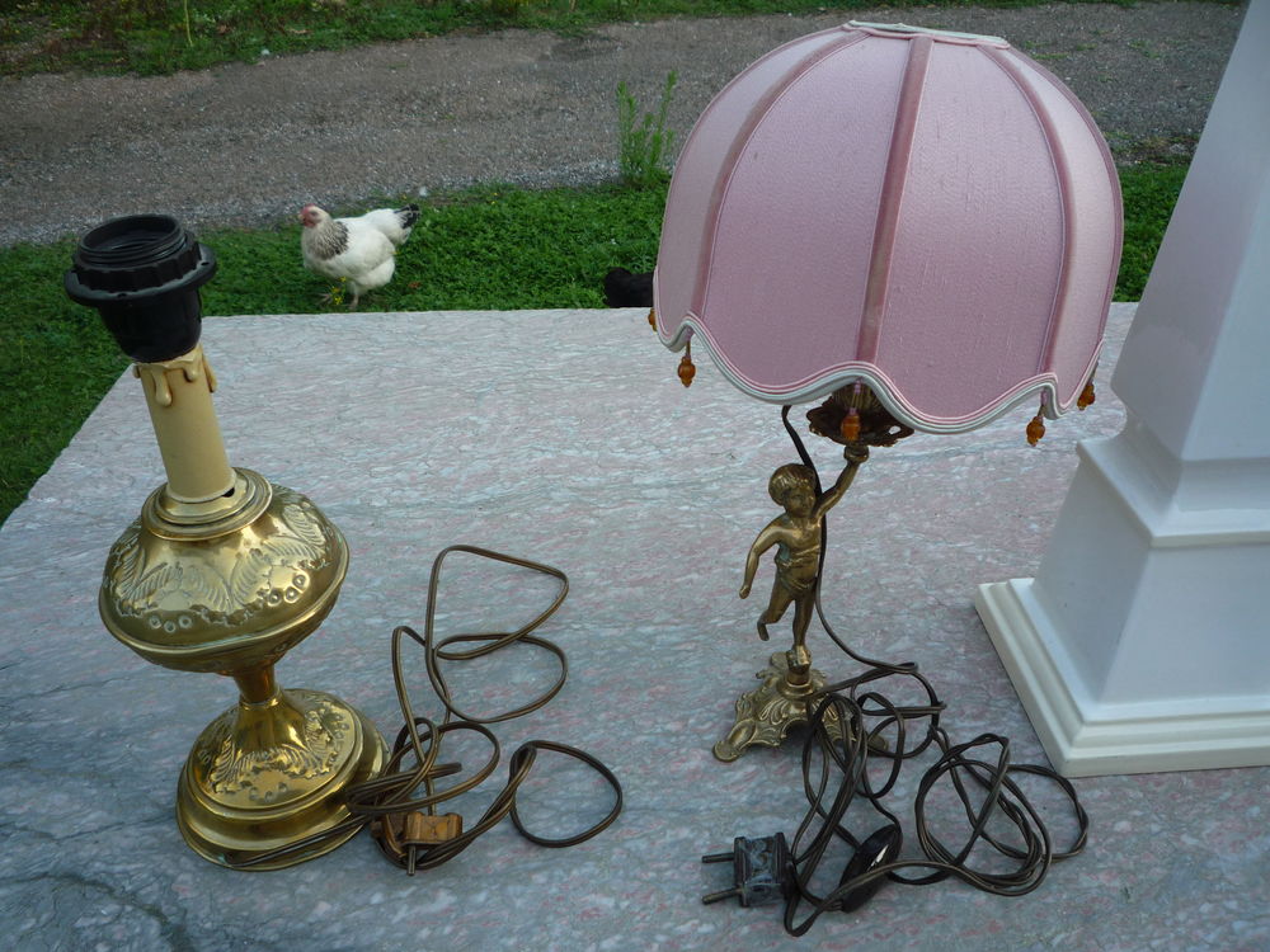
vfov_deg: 46.8
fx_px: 1101
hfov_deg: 60.0
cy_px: 476
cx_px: 635
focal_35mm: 30
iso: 100
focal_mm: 5.2
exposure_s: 1/80
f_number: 3.3
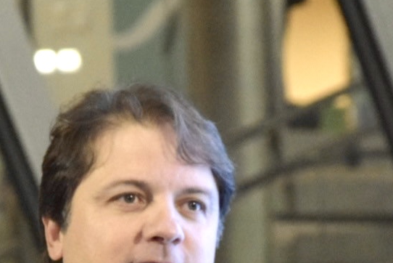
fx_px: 5139
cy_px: 385
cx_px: 190
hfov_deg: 4.4
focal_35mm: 470
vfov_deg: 2.9
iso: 4000
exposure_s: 1/125
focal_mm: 105
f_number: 5.6
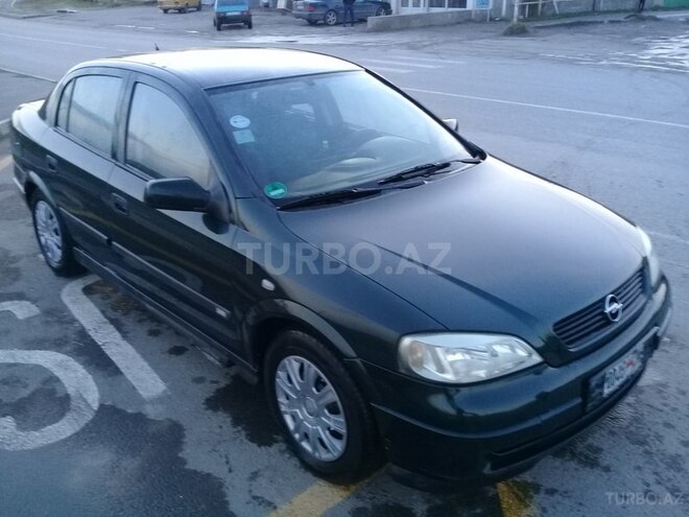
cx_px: 344
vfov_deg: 45.4
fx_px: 617
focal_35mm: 31
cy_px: 258
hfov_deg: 58.4
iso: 125
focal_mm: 3.3
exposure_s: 1/33
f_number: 2.2
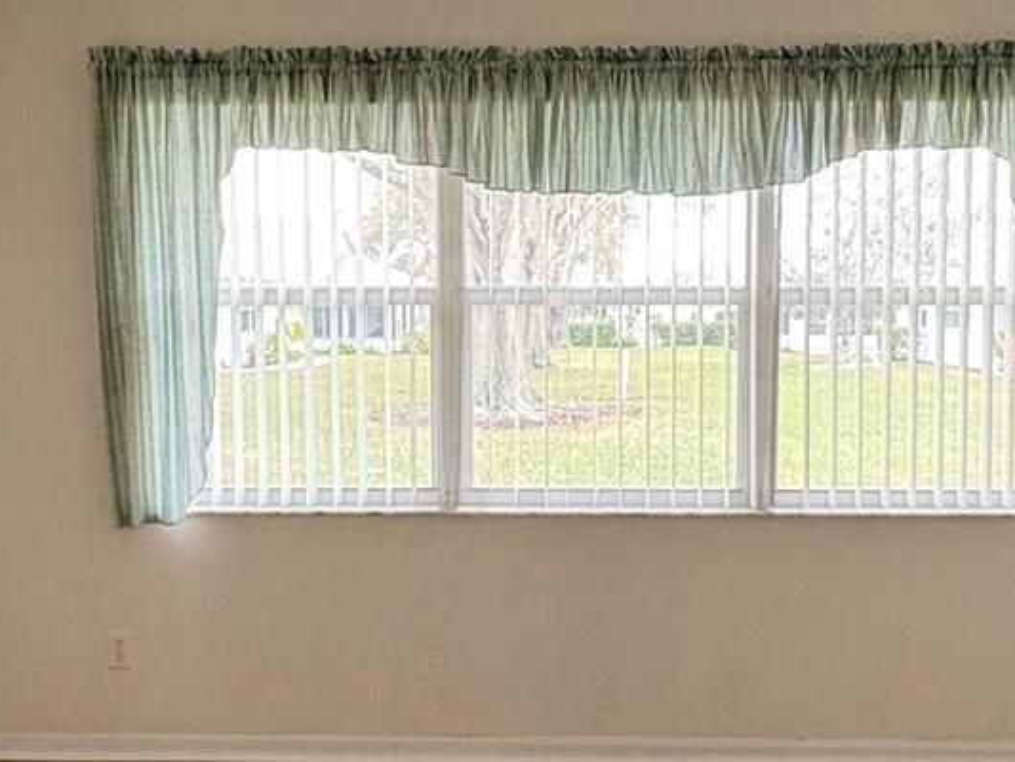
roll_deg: +0.4
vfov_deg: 34.3
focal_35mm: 42
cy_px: 411
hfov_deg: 44.8
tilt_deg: -4.9
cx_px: 535
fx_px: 1232
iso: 640
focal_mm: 2.22
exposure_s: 1/60
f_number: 2.2
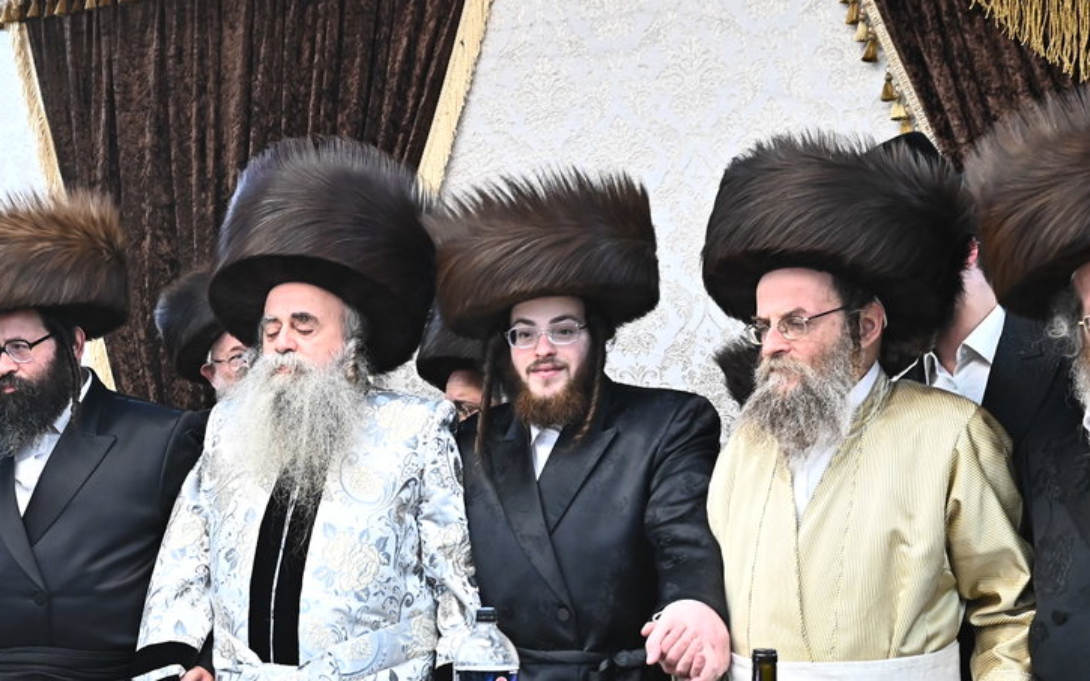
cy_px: 554
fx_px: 1871
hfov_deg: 31.9
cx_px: 286
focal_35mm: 63
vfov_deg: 20.4
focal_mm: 32
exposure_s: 1/160
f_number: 4.5
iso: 2000
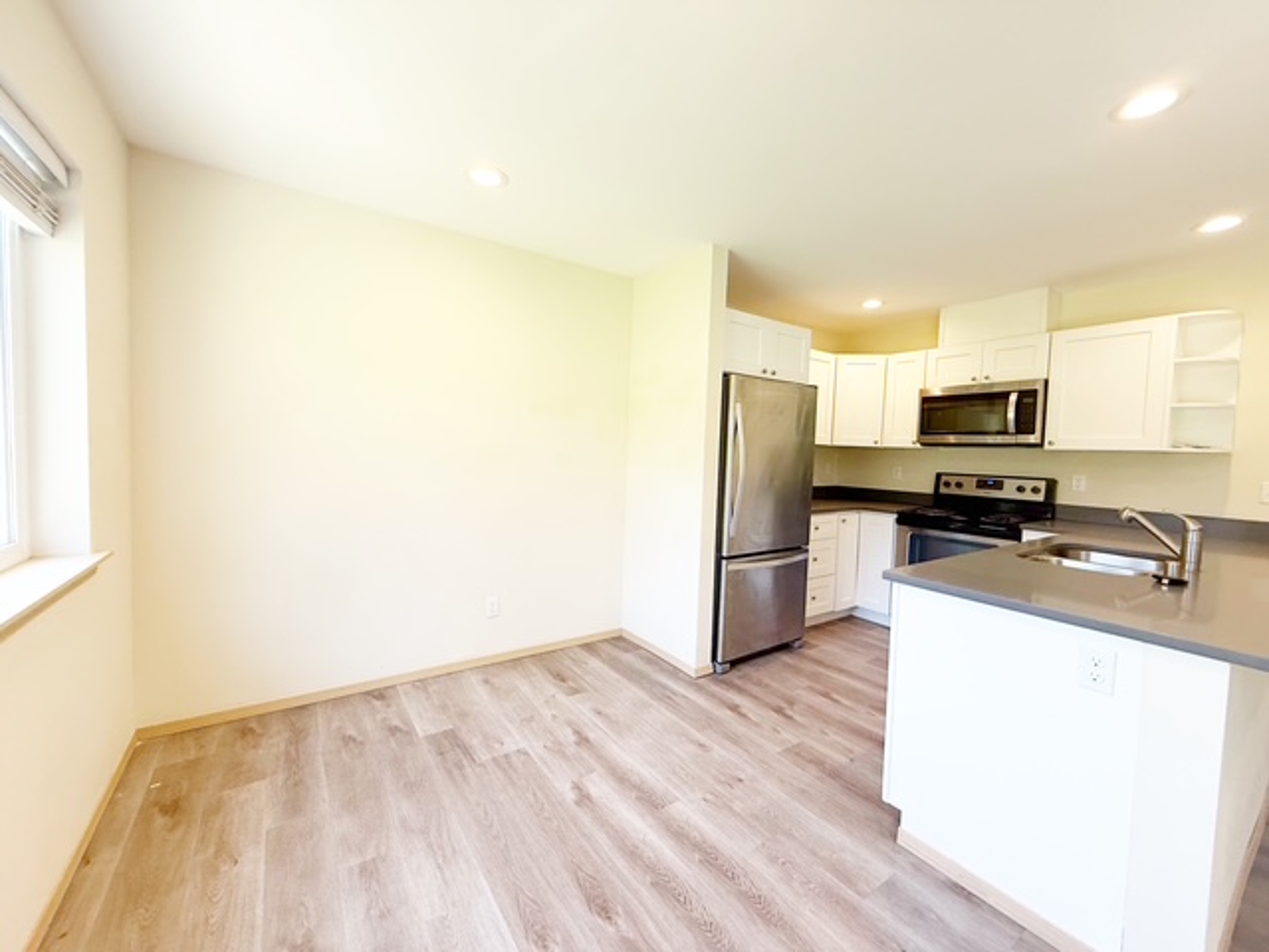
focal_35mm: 14
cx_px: 634
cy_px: 476
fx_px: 513
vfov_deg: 85.7
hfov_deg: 102.1
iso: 125
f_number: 2.2
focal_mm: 2.22
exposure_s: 1/120
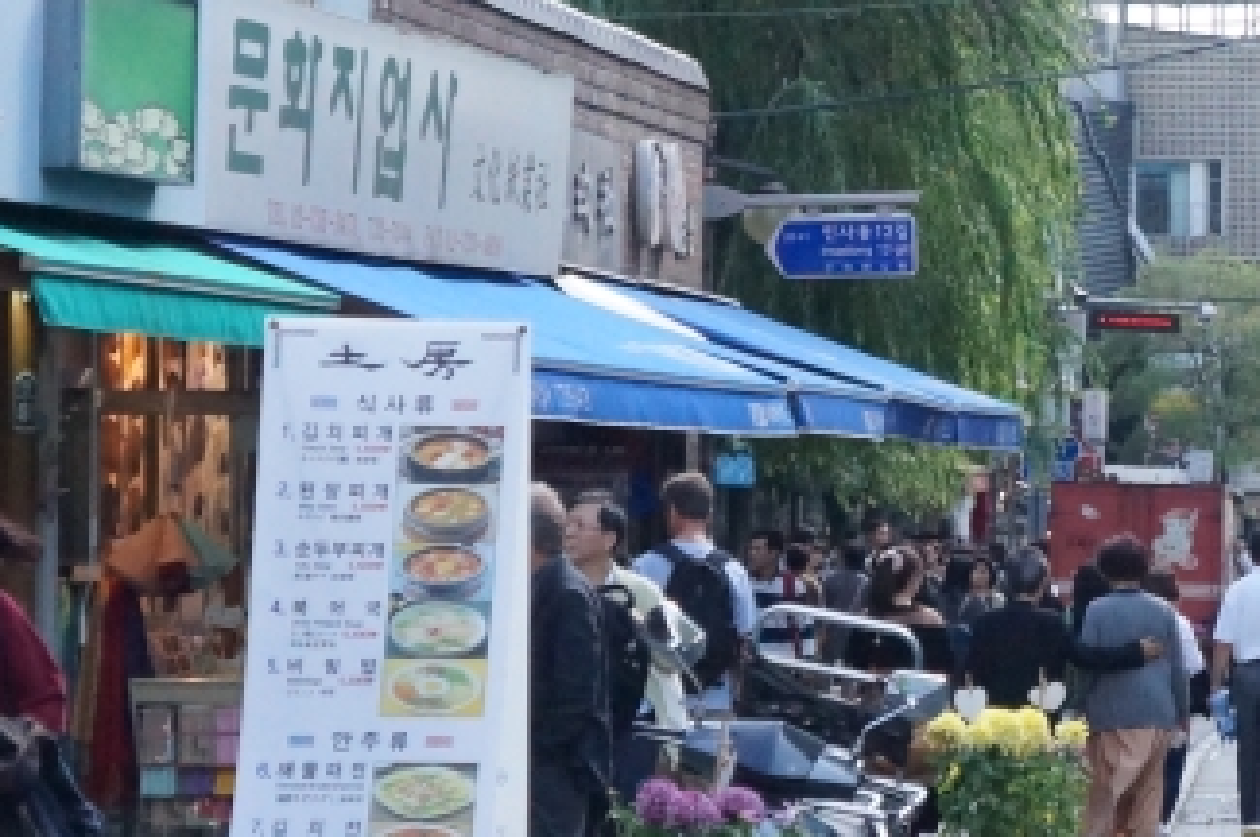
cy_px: 240
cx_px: 1031
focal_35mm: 199
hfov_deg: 10.3
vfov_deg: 6.9
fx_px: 6942
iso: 3200
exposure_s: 1/4000
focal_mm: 43
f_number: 5.6
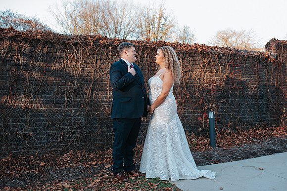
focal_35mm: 40
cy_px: 108
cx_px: 154
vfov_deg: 33.2
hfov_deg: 48.2
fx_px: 321
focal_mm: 35
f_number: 2.8
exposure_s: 1/500
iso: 640
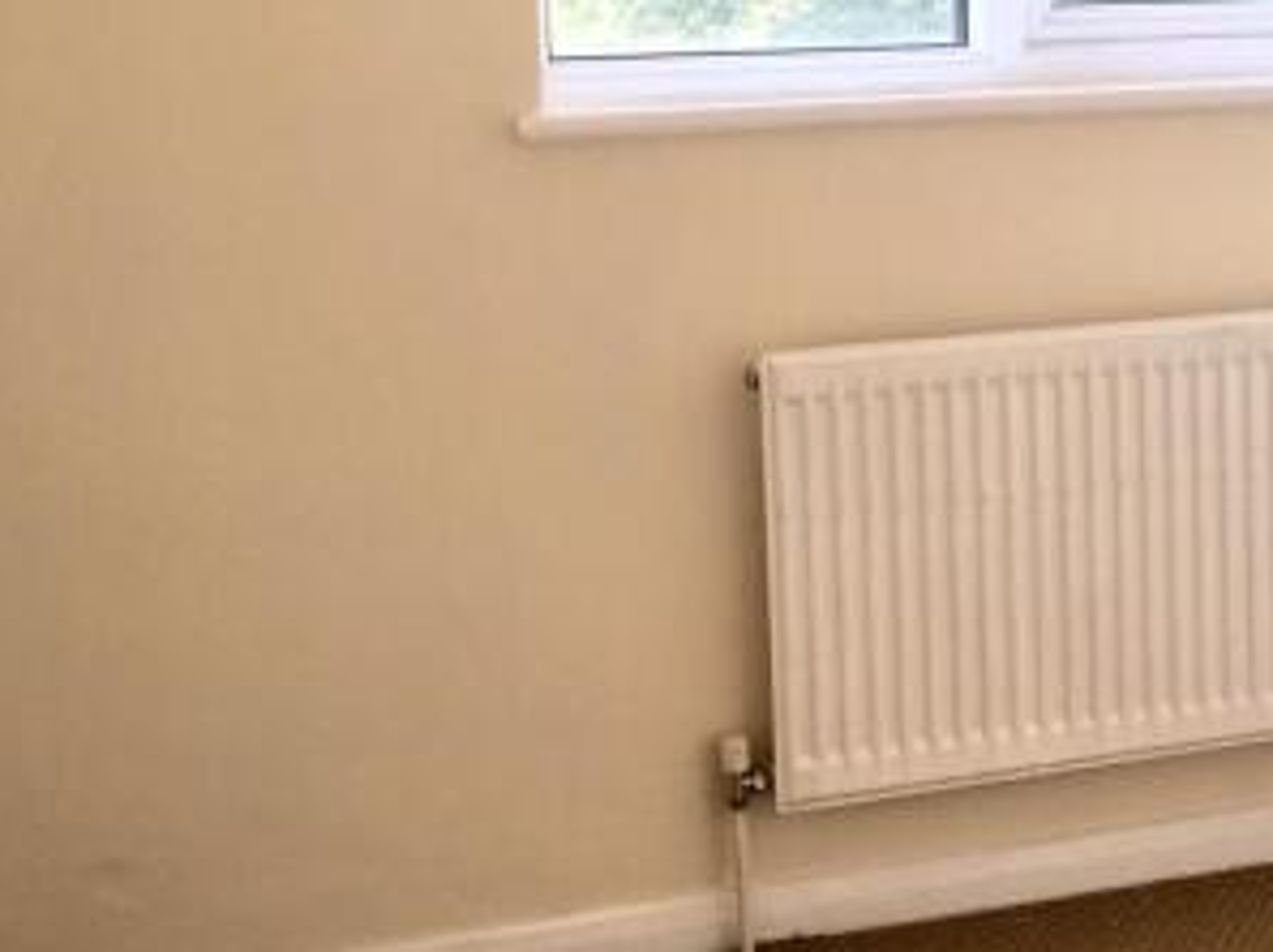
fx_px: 2094
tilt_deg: -7.6
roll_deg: +2.1
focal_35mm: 57
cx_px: 757
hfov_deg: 33.7
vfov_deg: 25.3
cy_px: 251
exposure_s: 1/100
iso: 25
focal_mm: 4.15
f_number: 2.2
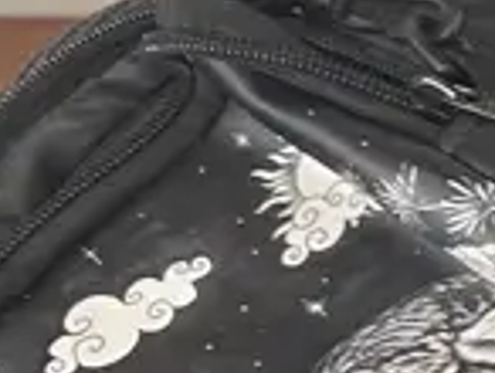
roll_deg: -1.6
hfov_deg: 9.0
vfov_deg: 8.8
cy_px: 363
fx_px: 2406
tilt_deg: -35.6
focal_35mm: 168
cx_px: 1593
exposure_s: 1/50
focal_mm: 6.86
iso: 160
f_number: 1.78
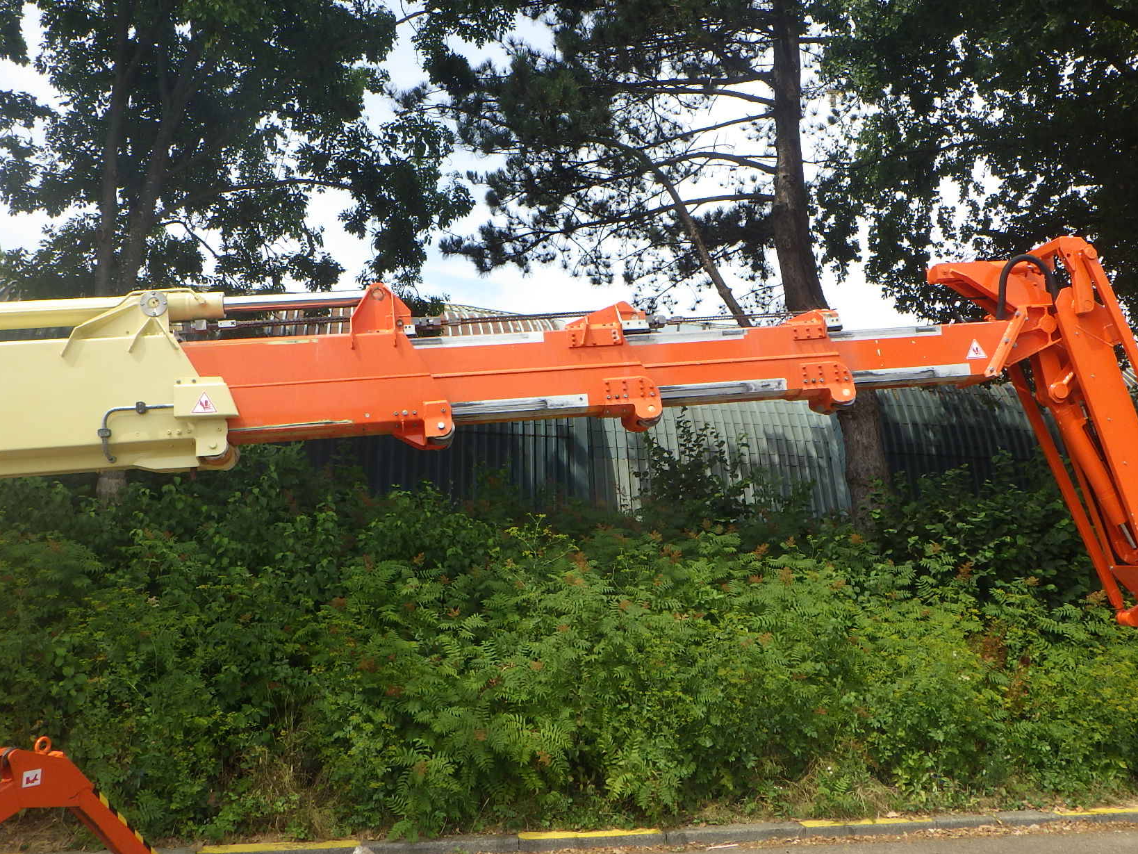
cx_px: 629
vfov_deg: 40.7
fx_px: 1151
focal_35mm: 35
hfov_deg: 52.5
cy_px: 395
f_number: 4.2
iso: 125
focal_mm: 5
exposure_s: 1/500
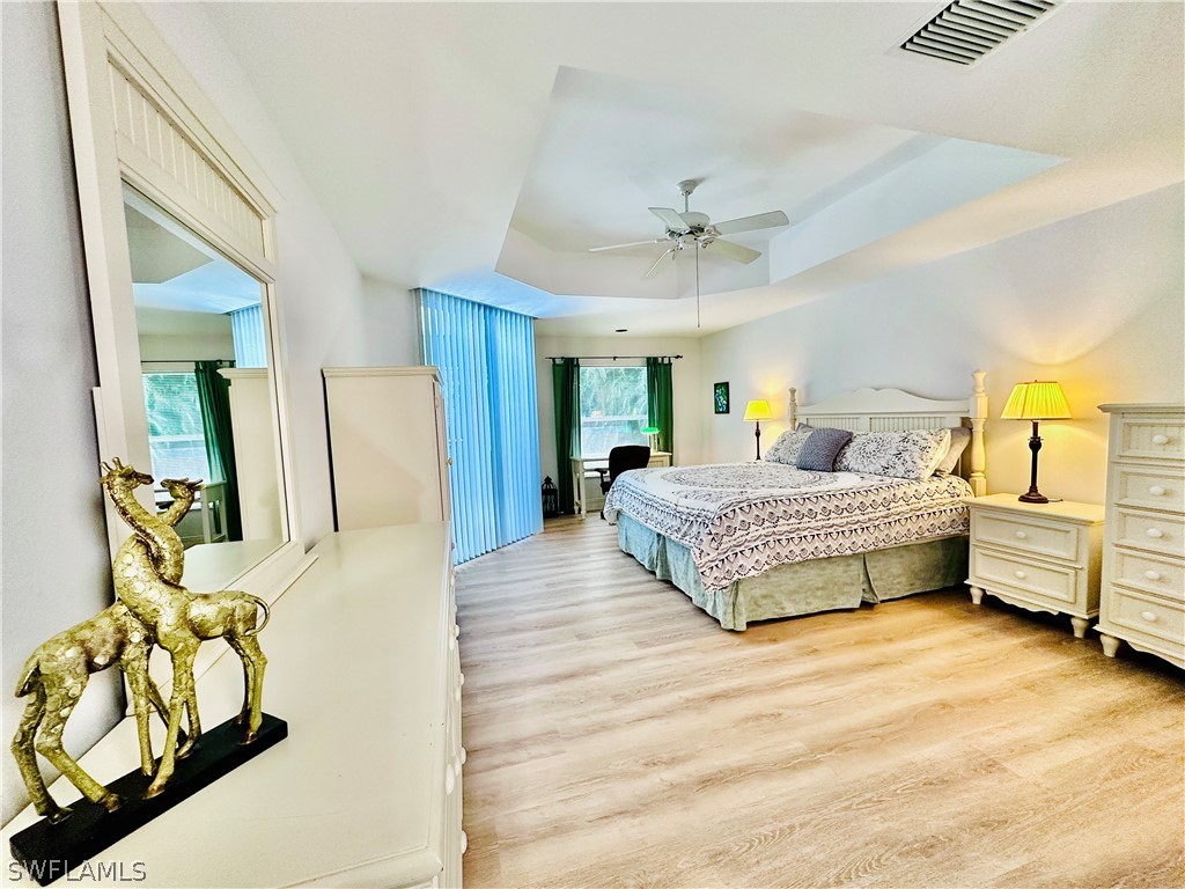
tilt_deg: -3.6
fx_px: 479
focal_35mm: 14
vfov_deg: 85.7
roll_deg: +1.8
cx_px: 592
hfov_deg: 102.1
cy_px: 444
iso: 250
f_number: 2.2
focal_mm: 2.22
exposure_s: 1/120
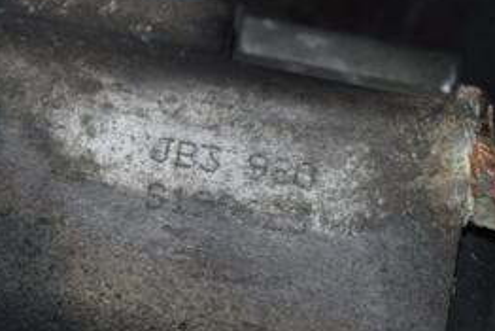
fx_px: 2930
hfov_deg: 9.7
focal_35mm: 213
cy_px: 183
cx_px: 195
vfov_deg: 6.5
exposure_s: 1/60
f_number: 5.3
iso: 800
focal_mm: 62
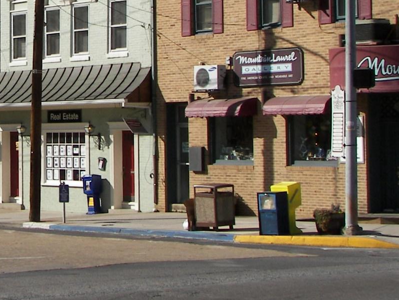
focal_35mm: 128
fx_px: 1475
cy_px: 6
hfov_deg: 15.1
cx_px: -27
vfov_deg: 11.5
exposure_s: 1/640
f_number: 4
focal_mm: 8.3
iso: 50
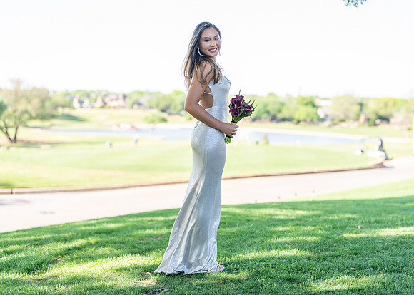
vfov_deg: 26.1
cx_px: 220
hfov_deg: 36.0
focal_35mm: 54
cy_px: 147
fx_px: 637
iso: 160
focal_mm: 50
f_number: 1.6
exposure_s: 1/1000
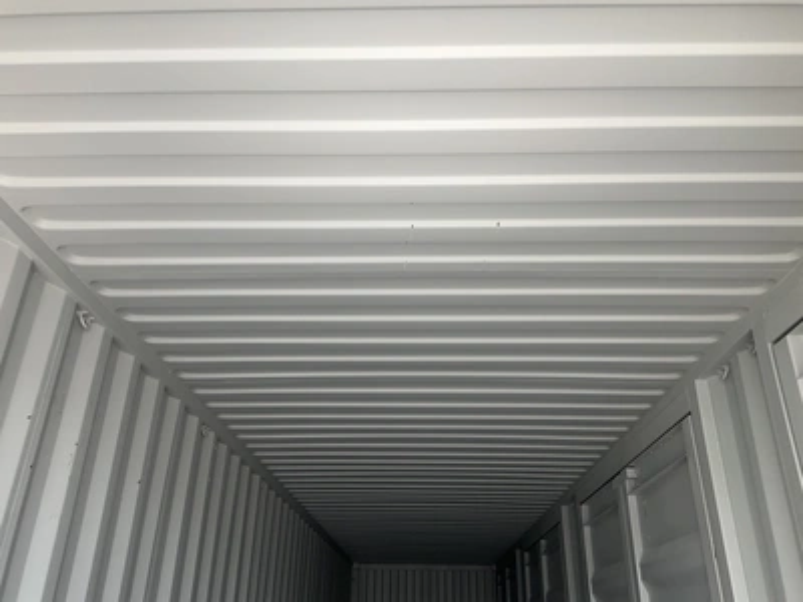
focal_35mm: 29
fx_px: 673
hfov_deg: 61.7
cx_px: 402
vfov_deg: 48.2
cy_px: 301
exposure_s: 1/248
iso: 25
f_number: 1.8
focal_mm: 3
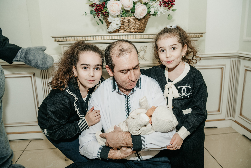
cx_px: 126
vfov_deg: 45.2
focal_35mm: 29
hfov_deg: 63.9
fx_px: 201
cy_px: 84
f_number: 4.5
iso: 320
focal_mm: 28
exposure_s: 1/160
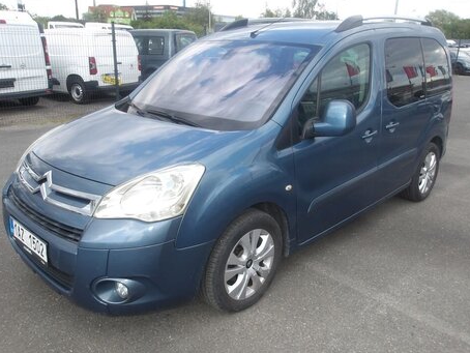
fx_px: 394
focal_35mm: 29
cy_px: 179
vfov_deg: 48.3
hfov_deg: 61.6
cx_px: 231
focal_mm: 4.9
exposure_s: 1/422
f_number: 3
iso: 100
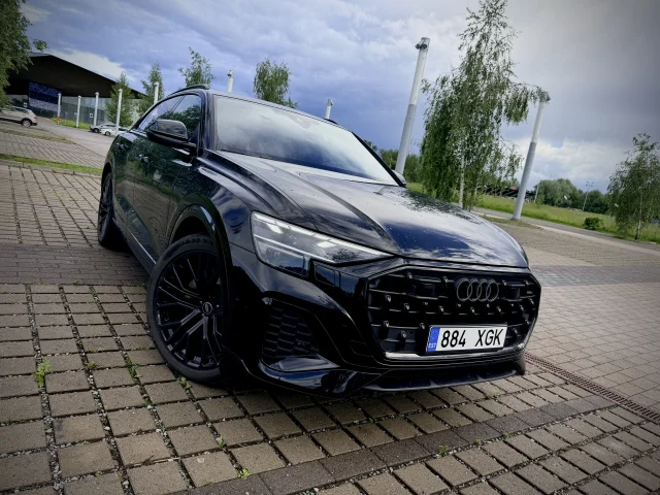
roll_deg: -9.1
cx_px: 330
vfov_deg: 56.8
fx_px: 458
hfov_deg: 71.6
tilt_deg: -9.4
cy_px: 248
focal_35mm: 24
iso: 80
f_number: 1.78
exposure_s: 1/1653
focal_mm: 6.76
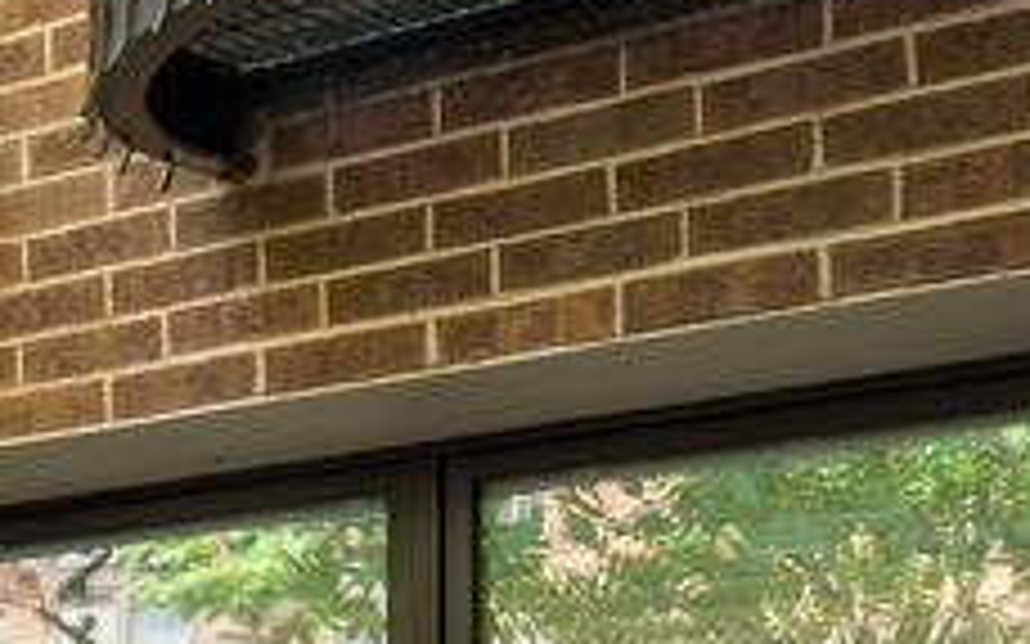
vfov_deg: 12.3
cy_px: 995
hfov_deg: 15.0
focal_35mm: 101
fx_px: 2834
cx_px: -1244
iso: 100
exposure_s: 1/13
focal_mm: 14
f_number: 11
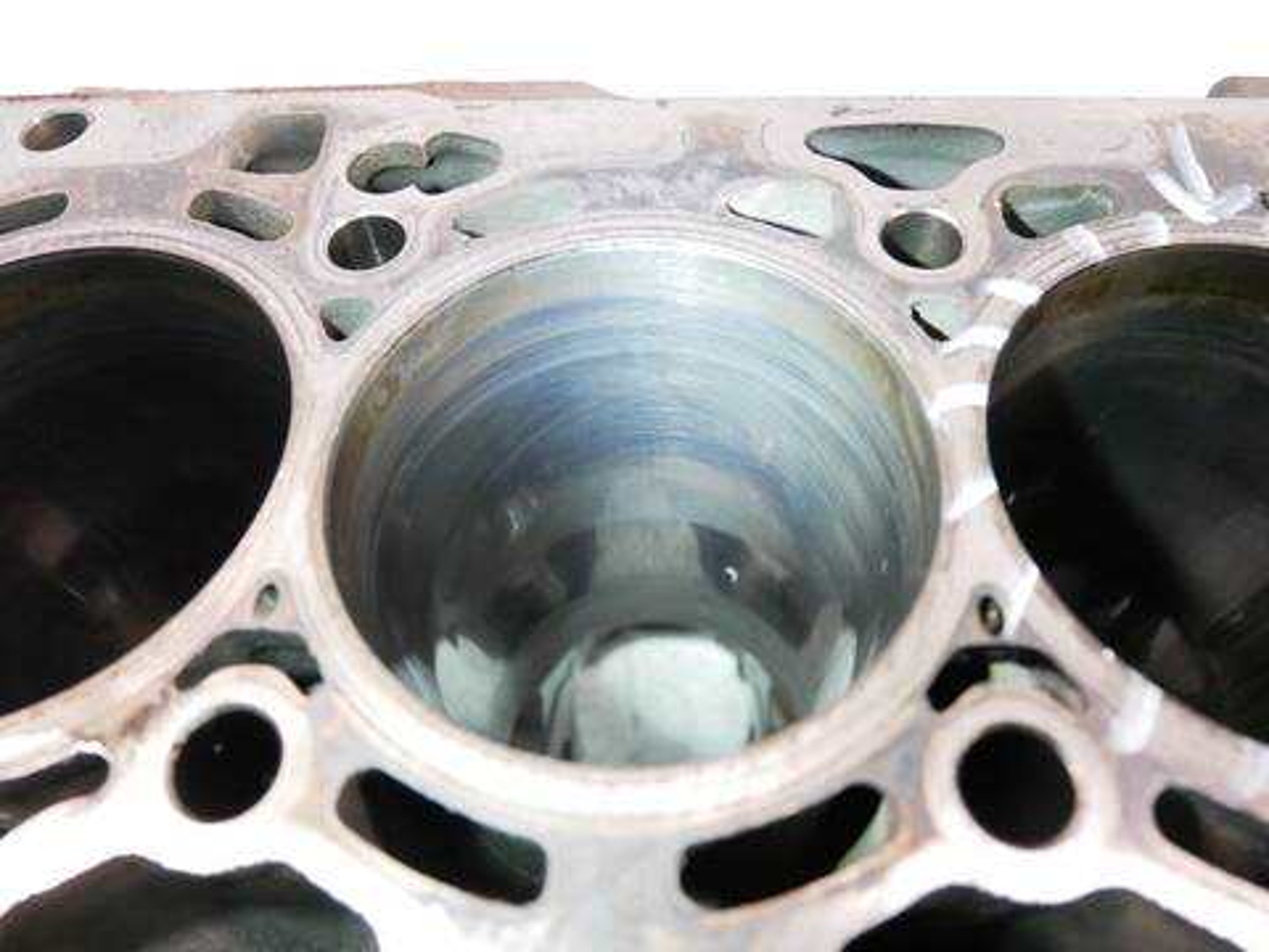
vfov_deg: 56.8
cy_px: 476
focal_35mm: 24
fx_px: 880
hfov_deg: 71.6
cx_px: 634
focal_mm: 12
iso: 2500
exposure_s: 1/60
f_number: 3.5
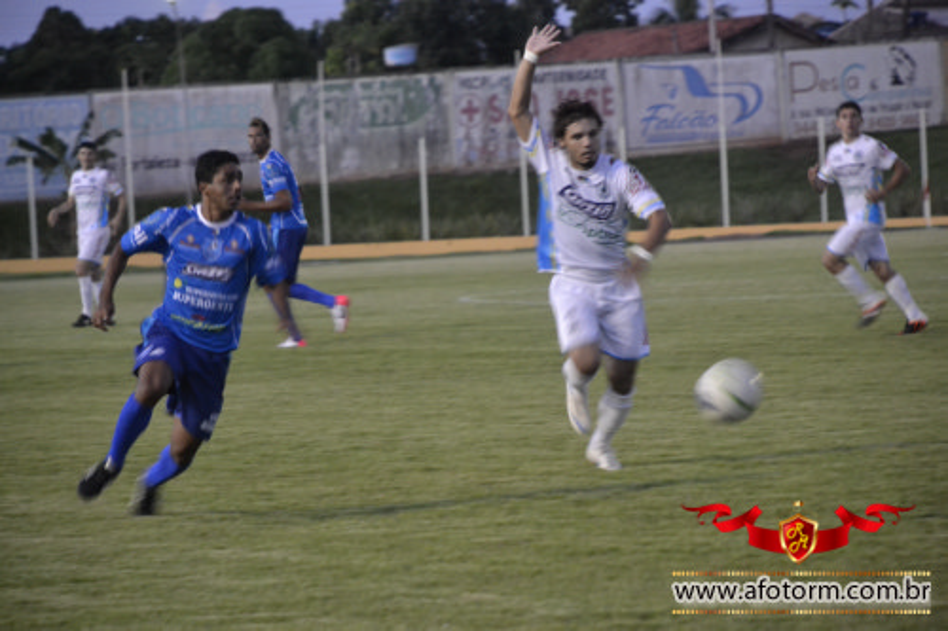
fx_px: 5330
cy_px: 316
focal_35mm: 202
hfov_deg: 10.2
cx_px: 474
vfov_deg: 6.8
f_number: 5.6
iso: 3200
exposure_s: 1/50
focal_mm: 135
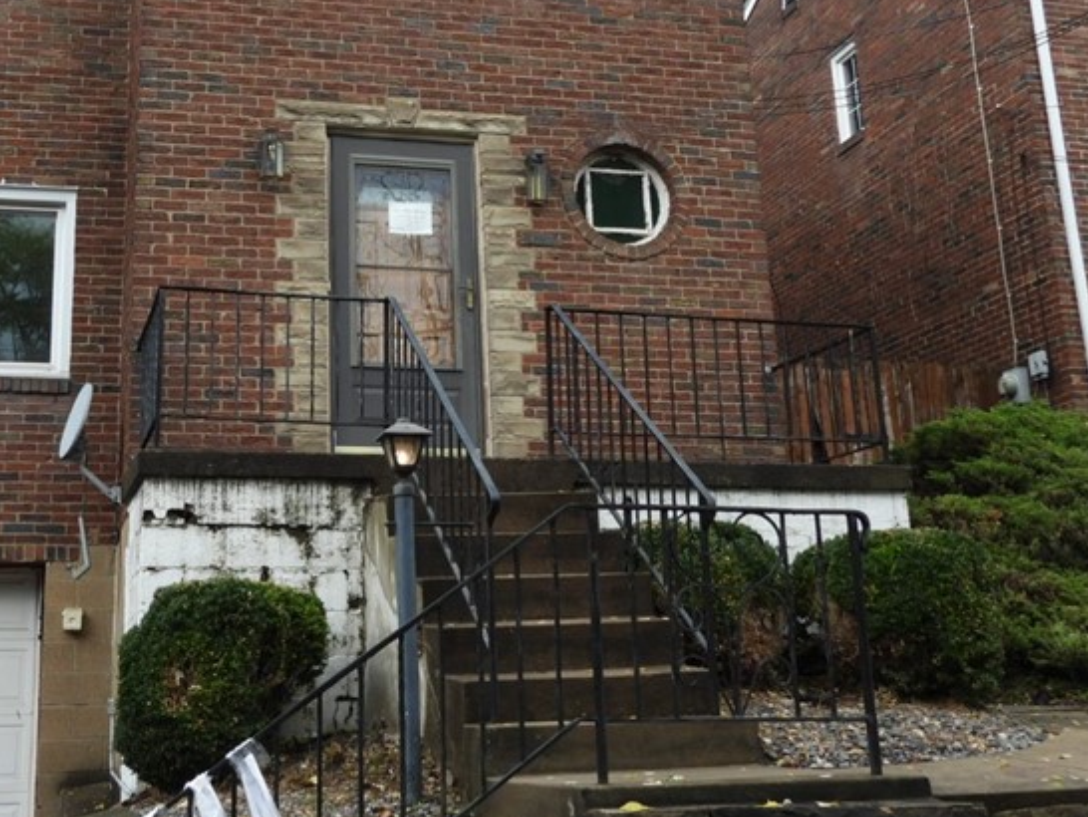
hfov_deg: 41.5
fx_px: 1415
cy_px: 305
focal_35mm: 45
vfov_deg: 32.1
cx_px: 363
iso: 100
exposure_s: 1/400
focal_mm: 4.3
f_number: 2.8
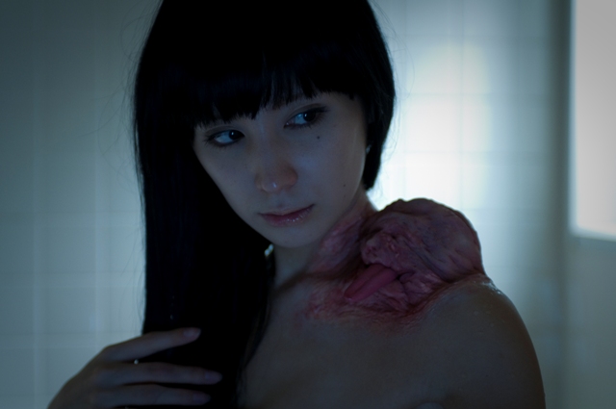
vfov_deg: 16.2
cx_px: 308
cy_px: 204
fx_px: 1435
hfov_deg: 24.2
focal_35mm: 84
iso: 800
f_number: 2.8
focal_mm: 56
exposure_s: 1/40
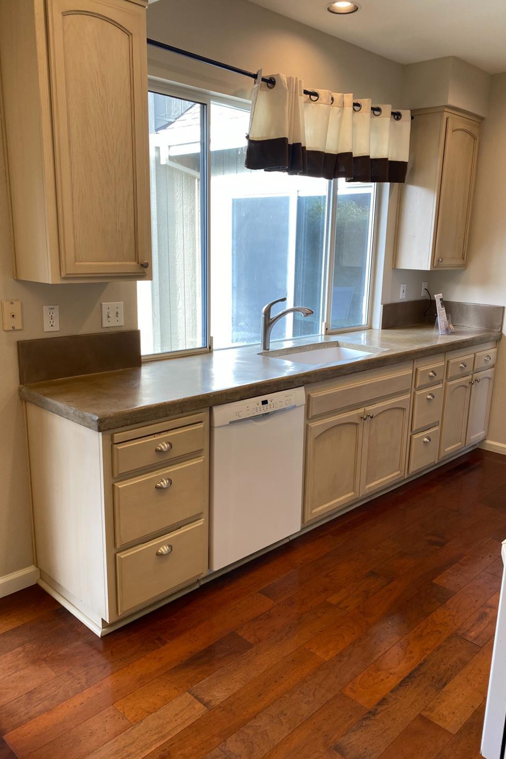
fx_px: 590
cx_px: 267
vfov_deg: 65.5
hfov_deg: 46.4
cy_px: 389
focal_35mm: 28
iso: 50
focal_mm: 4.25
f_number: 1.8
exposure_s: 1/120
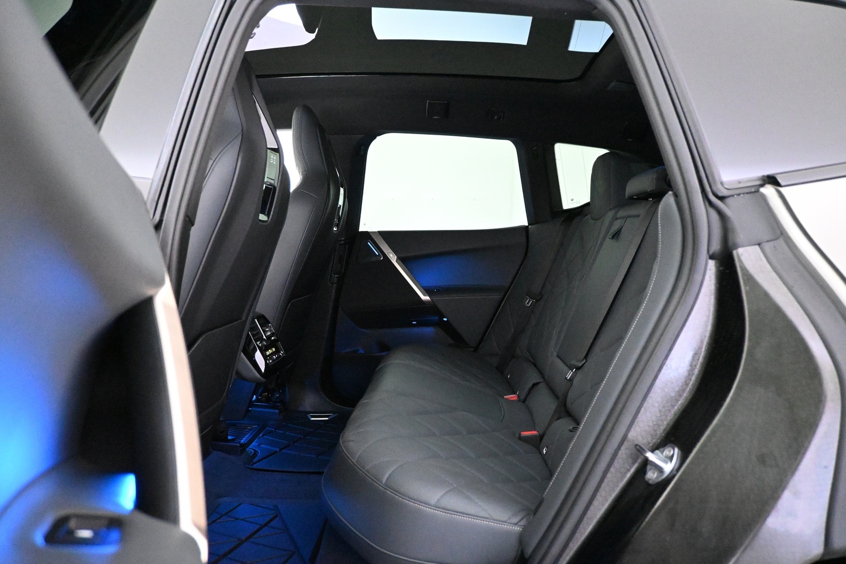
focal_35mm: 26
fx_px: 617
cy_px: 282
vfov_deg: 49.1
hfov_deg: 68.9
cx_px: 423
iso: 11400
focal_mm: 17.5
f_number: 3.5
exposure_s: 1/60
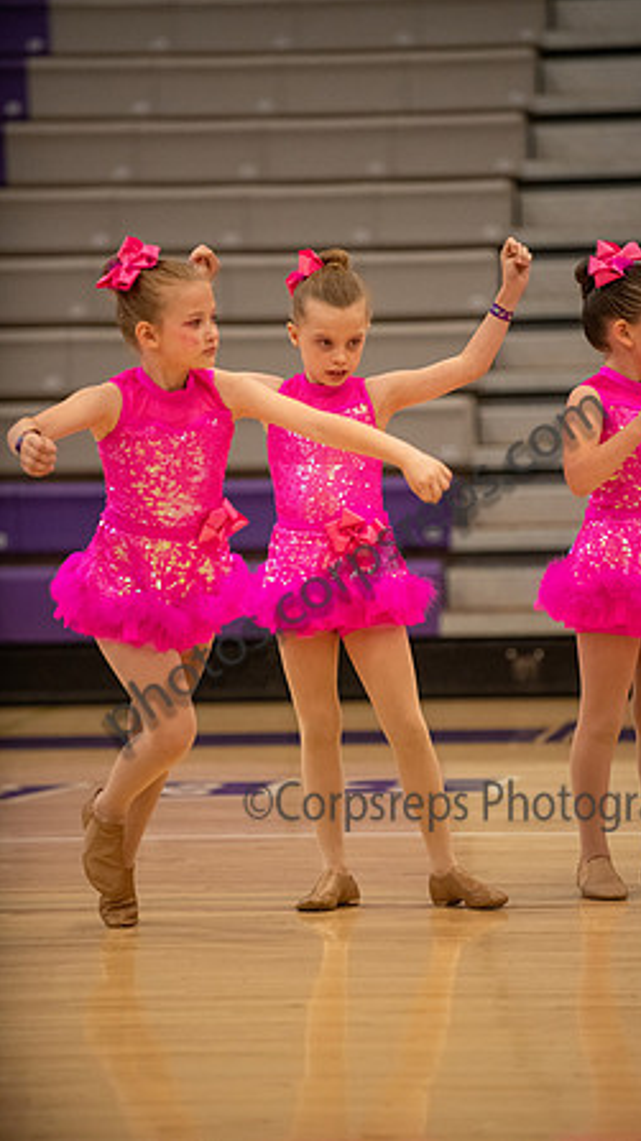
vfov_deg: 10.2
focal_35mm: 211
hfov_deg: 5.7
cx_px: 381
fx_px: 6384
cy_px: 569
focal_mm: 200
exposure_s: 1/640
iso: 3200
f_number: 2.8
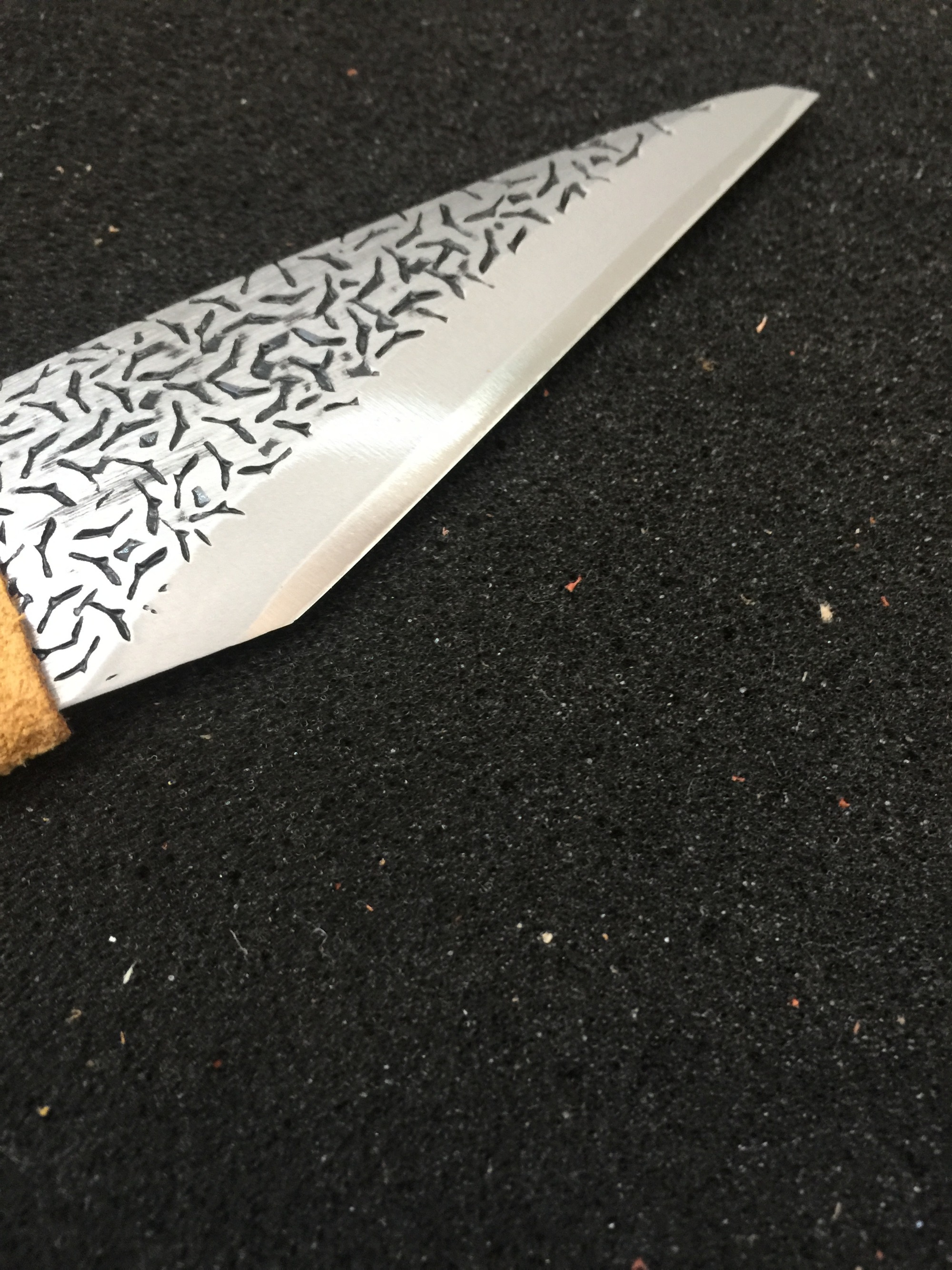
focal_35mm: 29
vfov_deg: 61.7
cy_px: 635
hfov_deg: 48.2
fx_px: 1063
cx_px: 476
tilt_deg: -68.2
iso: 100
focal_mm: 4.15
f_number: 2.2
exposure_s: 1/10
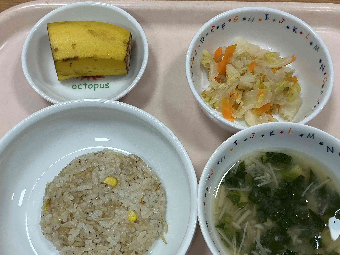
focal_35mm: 43
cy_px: 174
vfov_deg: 33.2
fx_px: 422
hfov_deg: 43.9
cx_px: 169
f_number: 1.8
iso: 32
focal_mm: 3
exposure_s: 1/120
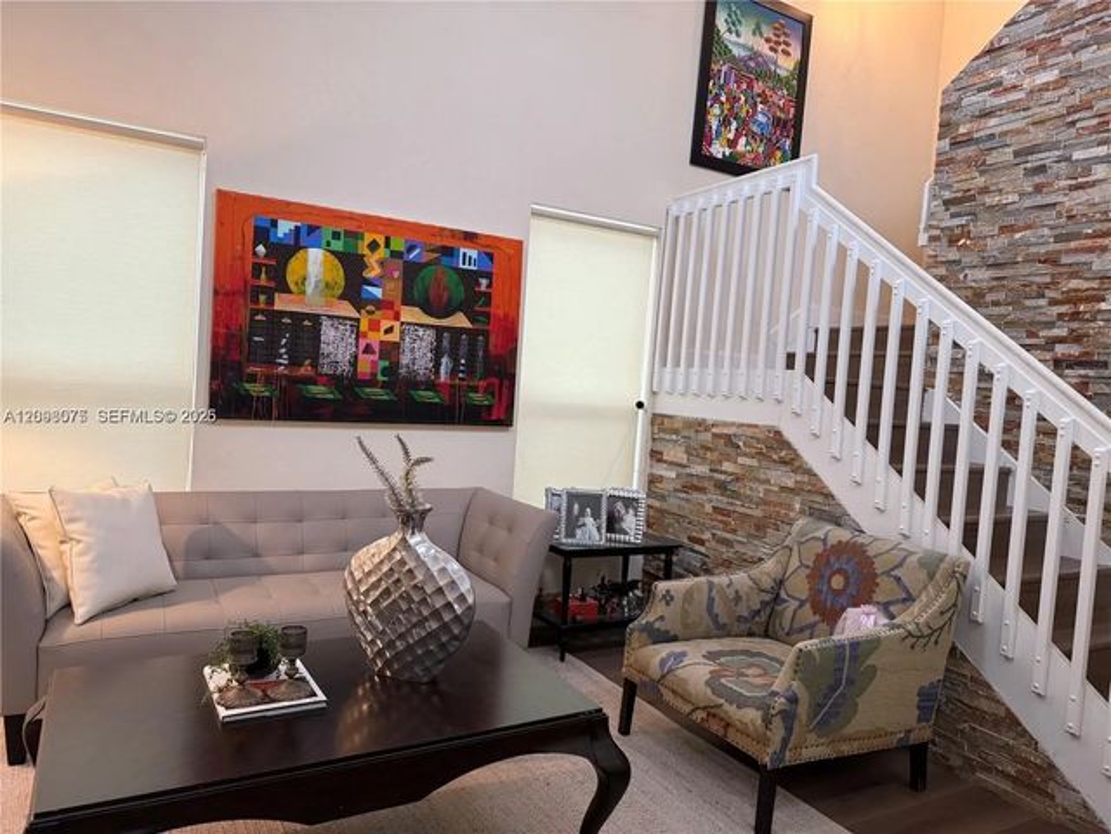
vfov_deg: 56.8
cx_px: 556
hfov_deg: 71.6
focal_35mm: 24
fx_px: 770
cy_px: 417
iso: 200
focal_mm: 6.76
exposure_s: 1/60
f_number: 1.78
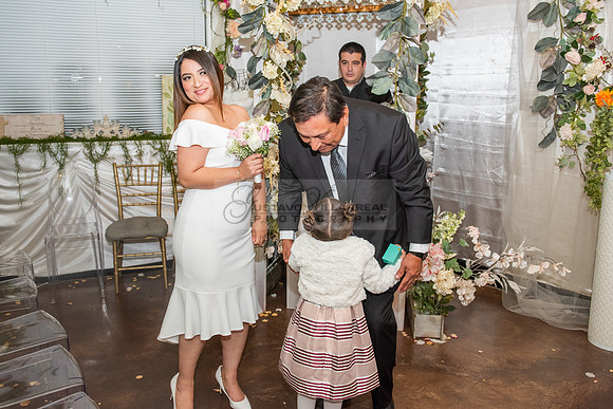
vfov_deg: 44.5
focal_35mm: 29
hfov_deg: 63.0
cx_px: 306
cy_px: 204
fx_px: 500
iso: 1600
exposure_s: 1/125
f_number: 4.5
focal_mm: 27
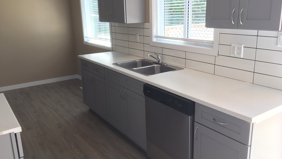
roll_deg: +0.4
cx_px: 142
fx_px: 239
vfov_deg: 36.7
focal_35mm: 32
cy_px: 76
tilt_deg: -14.6
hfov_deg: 61.0
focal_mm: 4.15
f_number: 2.2
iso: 25
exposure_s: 1/40
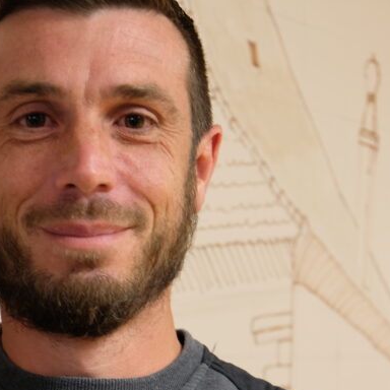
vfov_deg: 15.3
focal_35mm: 111
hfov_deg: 15.6
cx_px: 90
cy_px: 421
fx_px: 1415
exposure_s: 1/10
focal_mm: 32.9
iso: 250
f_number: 3.6
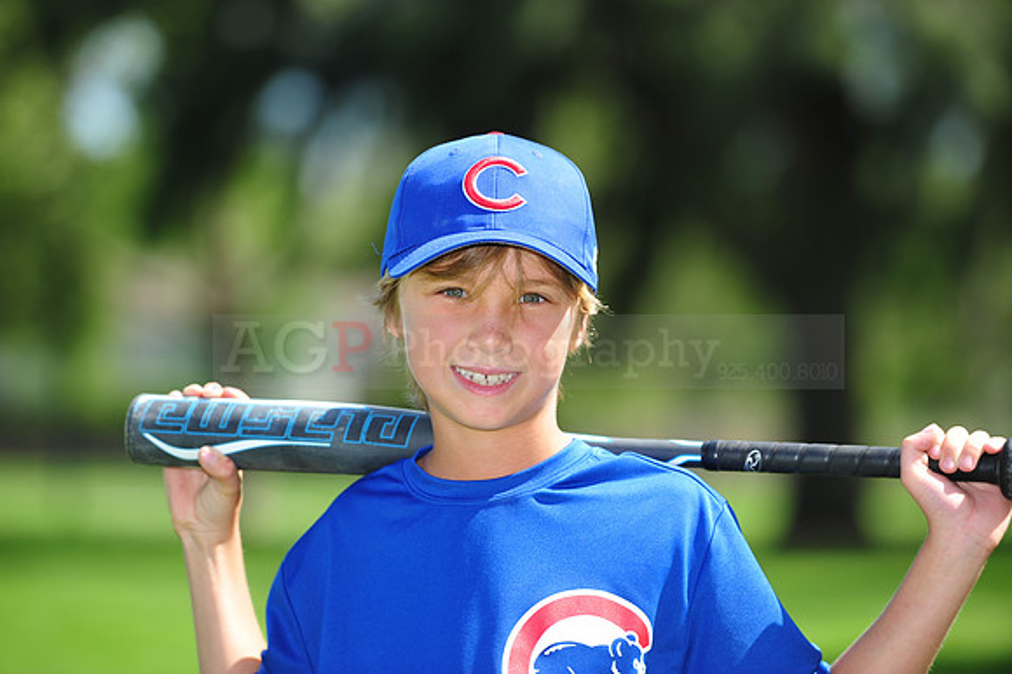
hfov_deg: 10.3
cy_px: 337
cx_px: 506
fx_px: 5619
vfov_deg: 6.9
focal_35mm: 200
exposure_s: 1/640
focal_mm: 200
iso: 200
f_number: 4.5
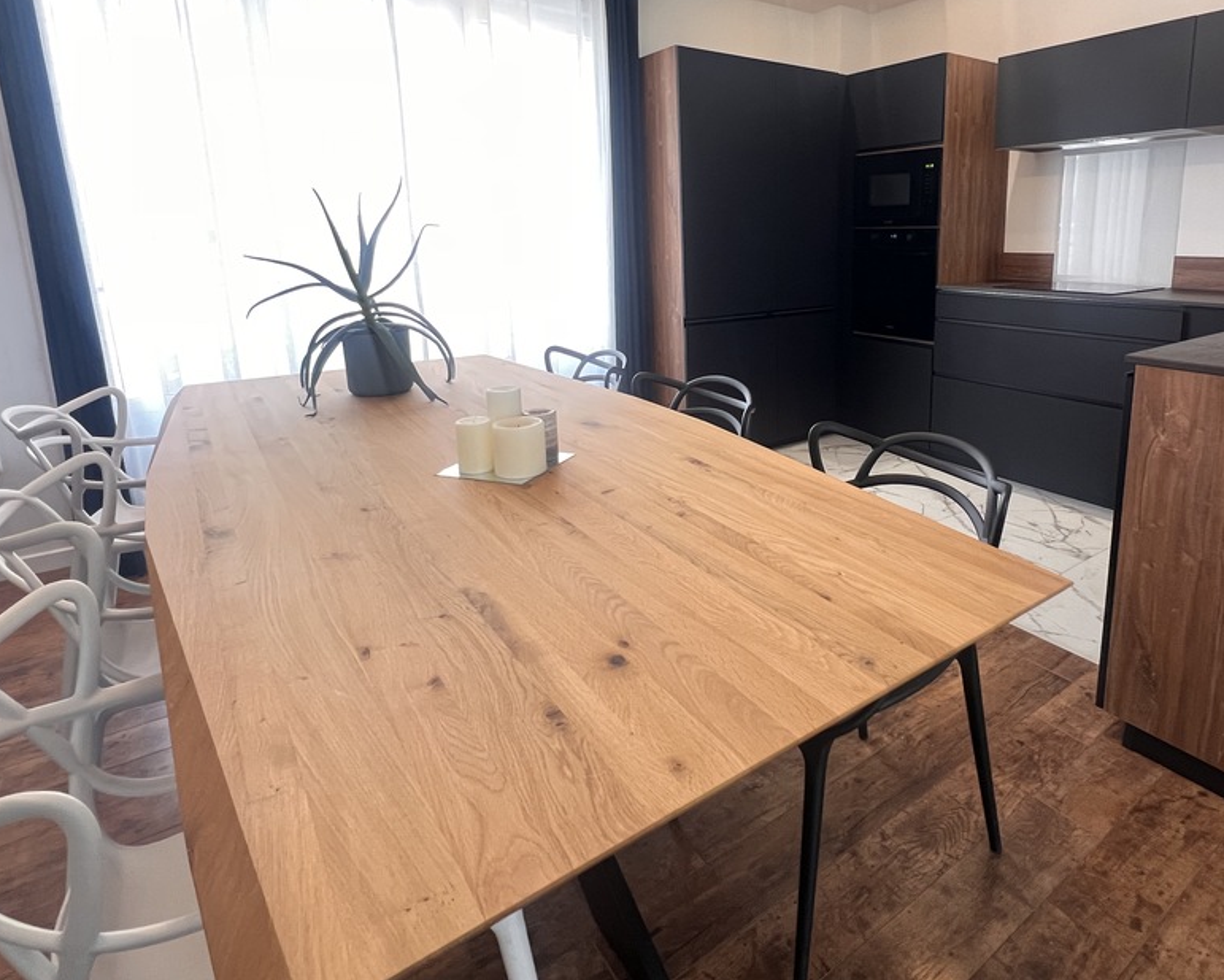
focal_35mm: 19
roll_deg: +0.5
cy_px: 372
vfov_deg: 69.8
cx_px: 756
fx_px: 688
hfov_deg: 81.9
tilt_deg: -11.5
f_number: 1.8
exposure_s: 1/100
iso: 250
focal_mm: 1.57
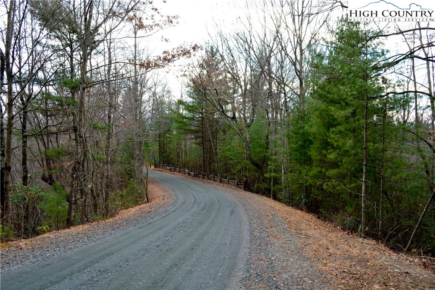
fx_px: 435
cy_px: 145
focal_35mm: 36
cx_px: 218
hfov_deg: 53.1
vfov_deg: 36.9
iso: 400
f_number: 9
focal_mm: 24
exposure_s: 1/100
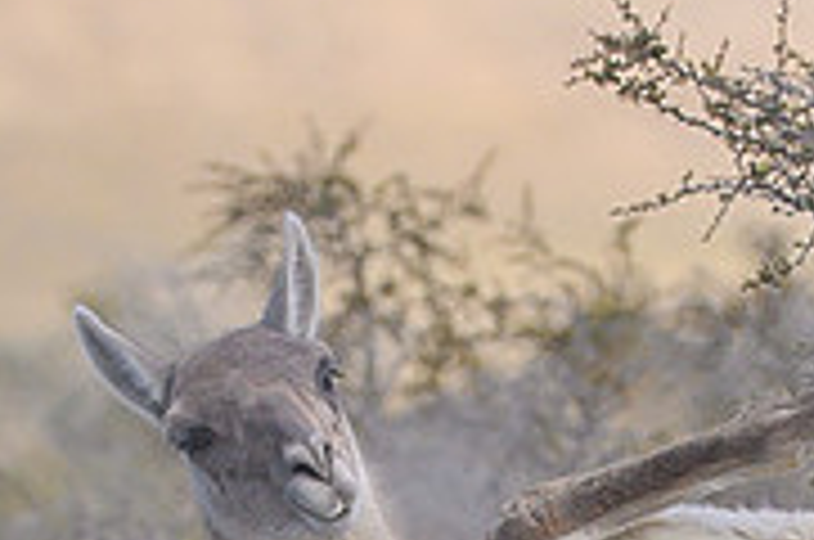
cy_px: 1030
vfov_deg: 1.4
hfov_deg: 2.1
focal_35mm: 973
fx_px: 21962
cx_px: 120
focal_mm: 180
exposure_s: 1/4000
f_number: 4
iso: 800
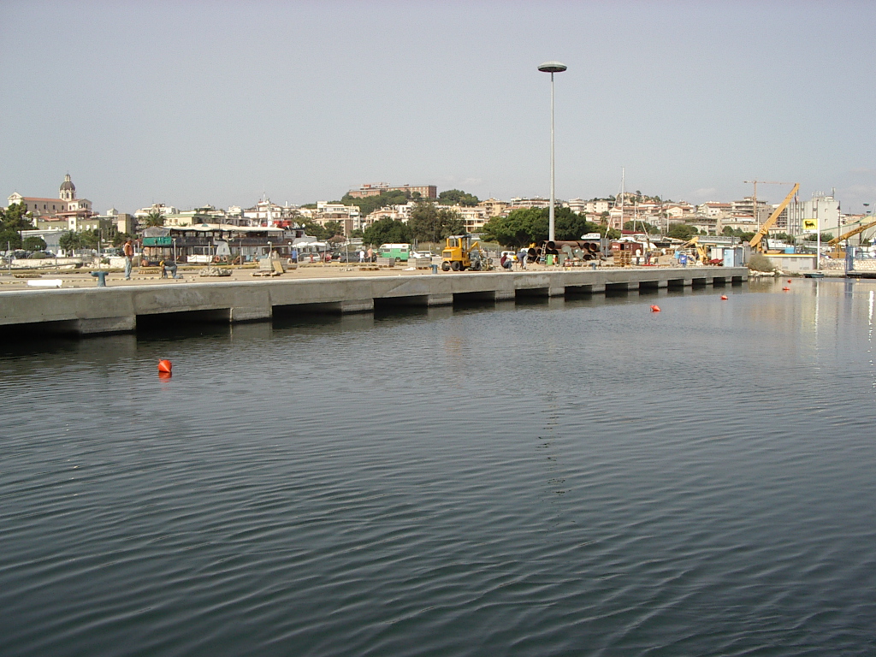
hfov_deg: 49.0
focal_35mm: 38
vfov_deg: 37.7
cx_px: 438
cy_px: 328
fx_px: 962
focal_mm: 5.8
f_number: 4.8
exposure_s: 1/400
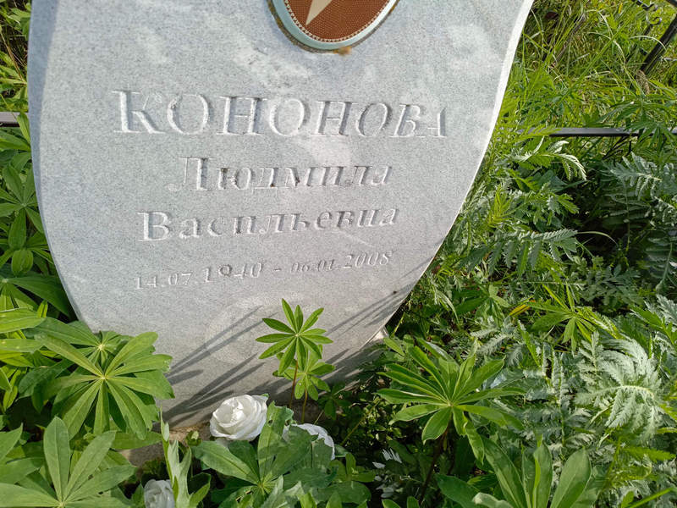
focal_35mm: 25
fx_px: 489
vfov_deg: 54.9
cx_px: 338
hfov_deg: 69.4
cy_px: 254
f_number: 1.69
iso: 113
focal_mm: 4.76
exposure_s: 1/658
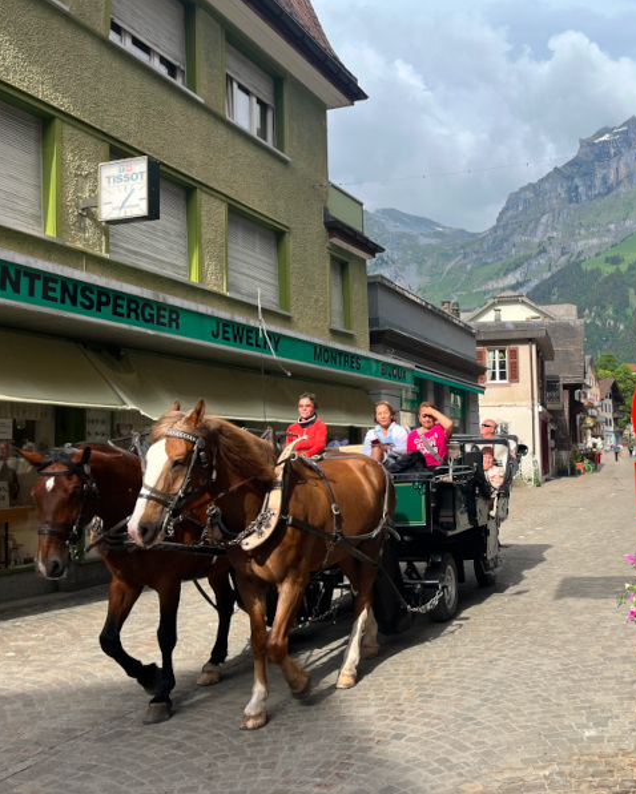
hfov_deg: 42.3
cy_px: 396
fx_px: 800
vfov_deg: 52.8
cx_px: 463
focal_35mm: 34
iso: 50
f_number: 1.6
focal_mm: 5.1
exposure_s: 1/1647
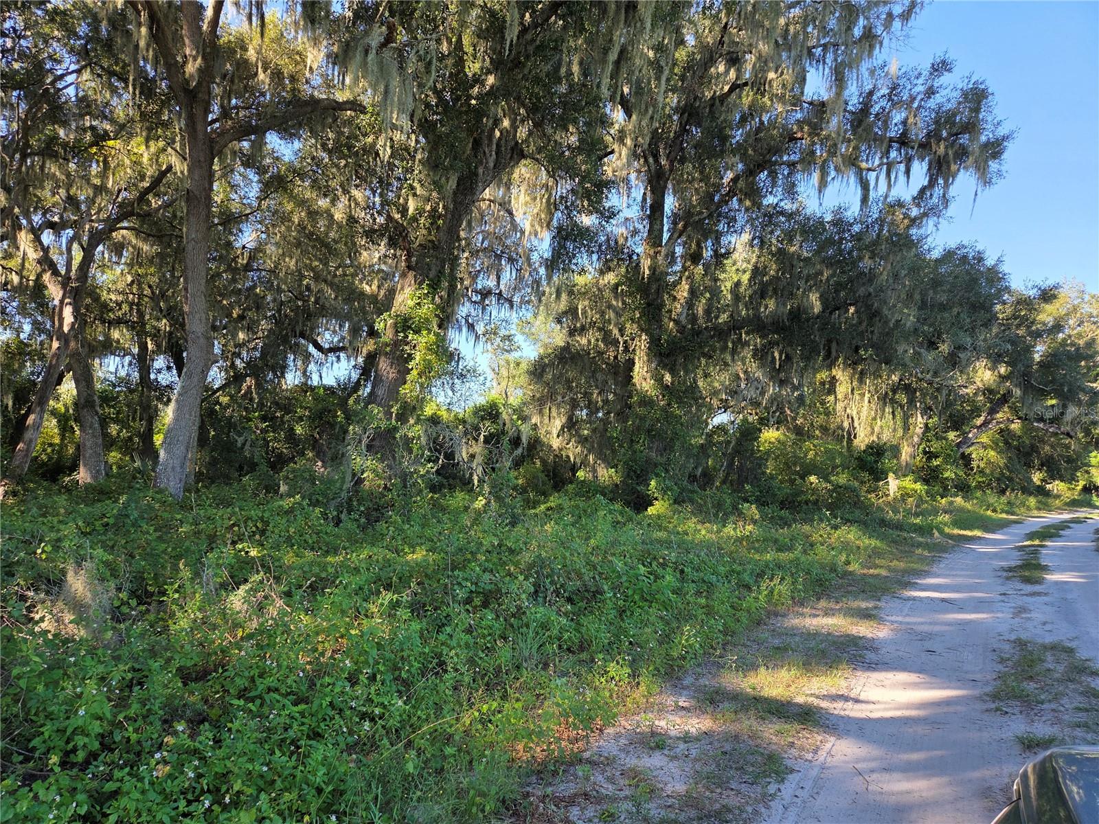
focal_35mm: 23
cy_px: 412
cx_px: 550
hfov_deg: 73.9
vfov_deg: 58.9
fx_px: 730
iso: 80
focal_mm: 5.4
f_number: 1.8
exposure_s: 1/1053
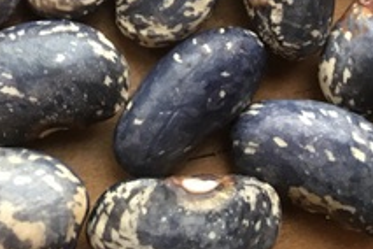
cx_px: -32
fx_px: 953
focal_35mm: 92
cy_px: -156
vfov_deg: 13.7
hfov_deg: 21.1
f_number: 2.2
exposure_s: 1/33
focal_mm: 4.15
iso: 100
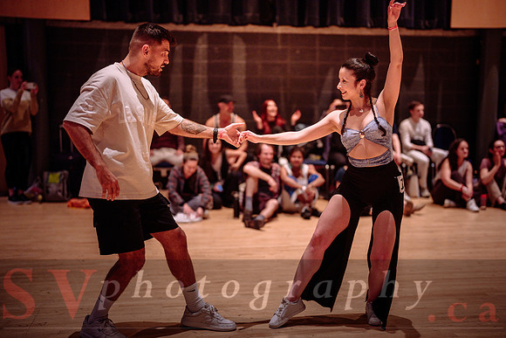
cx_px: 259
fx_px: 720
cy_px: 173
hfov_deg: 38.7
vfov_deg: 26.4
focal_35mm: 51
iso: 1600
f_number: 1.2
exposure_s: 1/250
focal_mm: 50
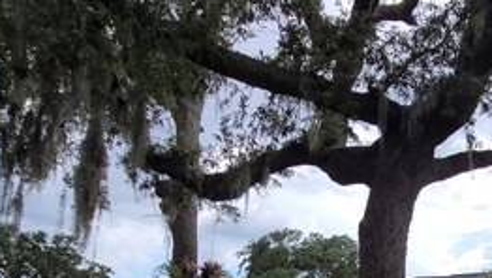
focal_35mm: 36
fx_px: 470
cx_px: 421
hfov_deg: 50.5
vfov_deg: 27.7
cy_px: 356
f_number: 2.2
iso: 64
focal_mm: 2.2
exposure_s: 1/1354
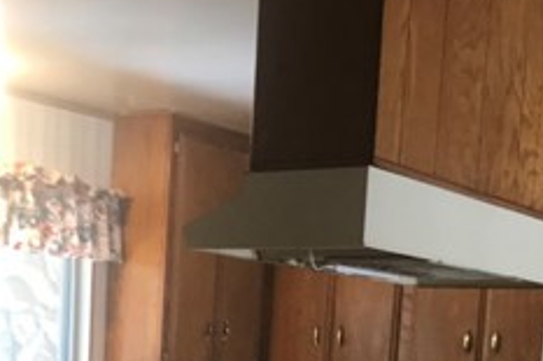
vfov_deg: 15.8
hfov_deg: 25.4
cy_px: 524
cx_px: 249
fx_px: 1206
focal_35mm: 80
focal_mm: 3.99
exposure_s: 1/24
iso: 40
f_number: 1.8
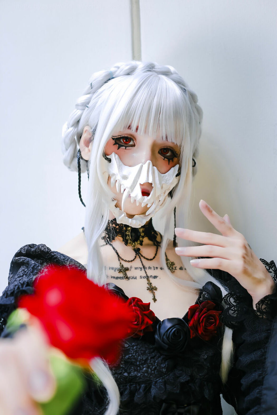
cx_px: 138
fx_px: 565
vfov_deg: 40.3
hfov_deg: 27.5
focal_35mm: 49
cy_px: 208
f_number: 3.2
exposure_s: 1/200
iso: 200
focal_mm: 50
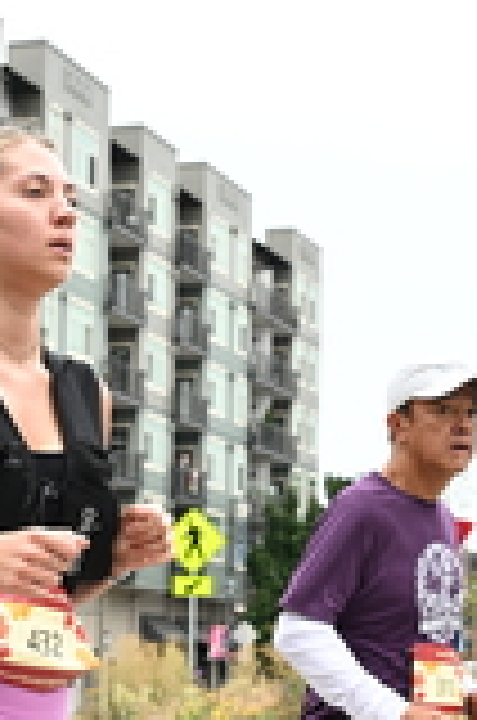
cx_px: 236
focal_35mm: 100
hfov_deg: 13.6
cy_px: 486
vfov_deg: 20.4
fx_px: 1996
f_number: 4
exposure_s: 1/800
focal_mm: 29
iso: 1600
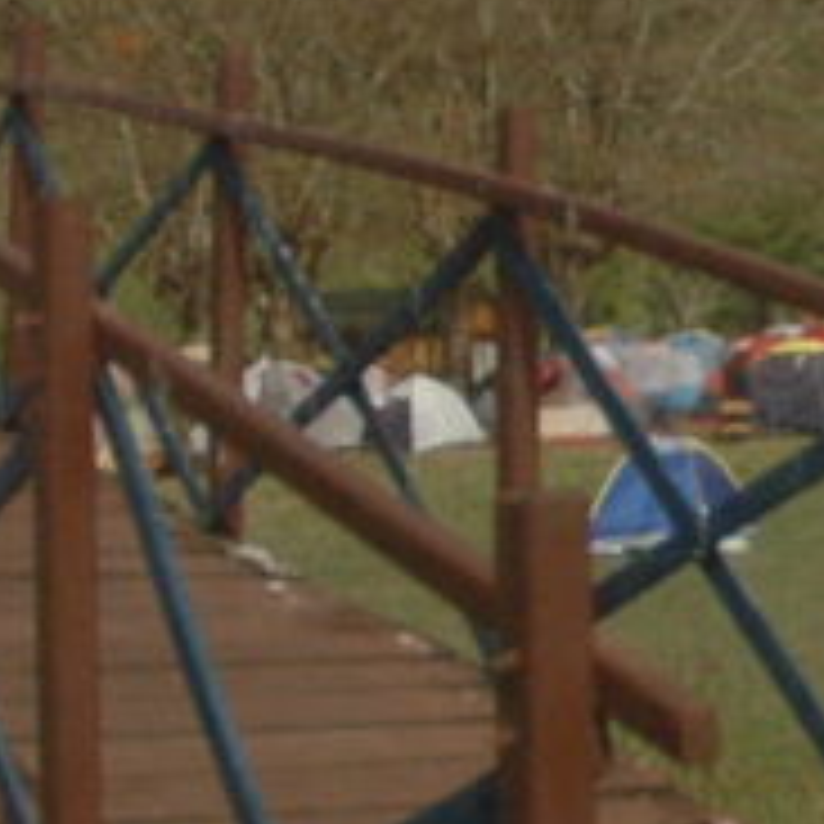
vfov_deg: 13.6
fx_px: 3447
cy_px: 453
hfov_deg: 13.1
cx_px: 1126
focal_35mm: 128
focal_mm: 18
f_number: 3.5
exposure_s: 30
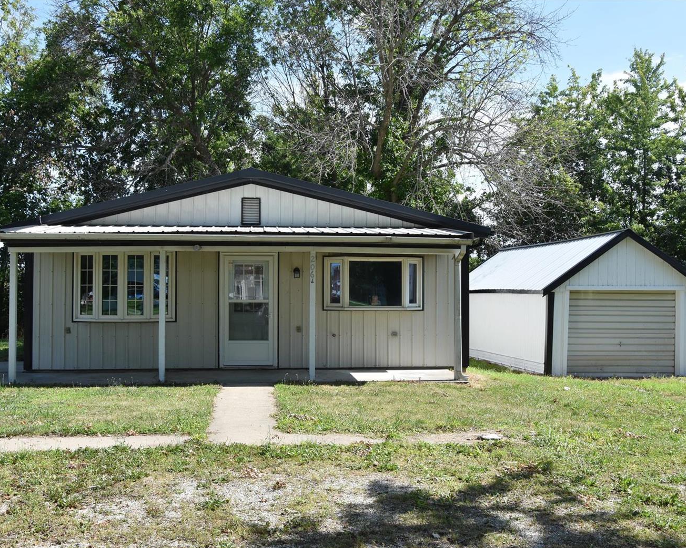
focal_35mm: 38
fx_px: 771
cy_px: 278
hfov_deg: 47.9
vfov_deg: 39.2
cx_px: 318
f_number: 8
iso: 500
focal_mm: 22
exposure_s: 1/500
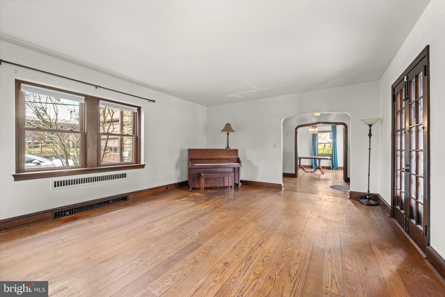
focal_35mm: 14
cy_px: 148
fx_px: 173
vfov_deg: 81.2
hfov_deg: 104.3
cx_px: 222
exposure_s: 1/4
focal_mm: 14
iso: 400
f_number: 7.1
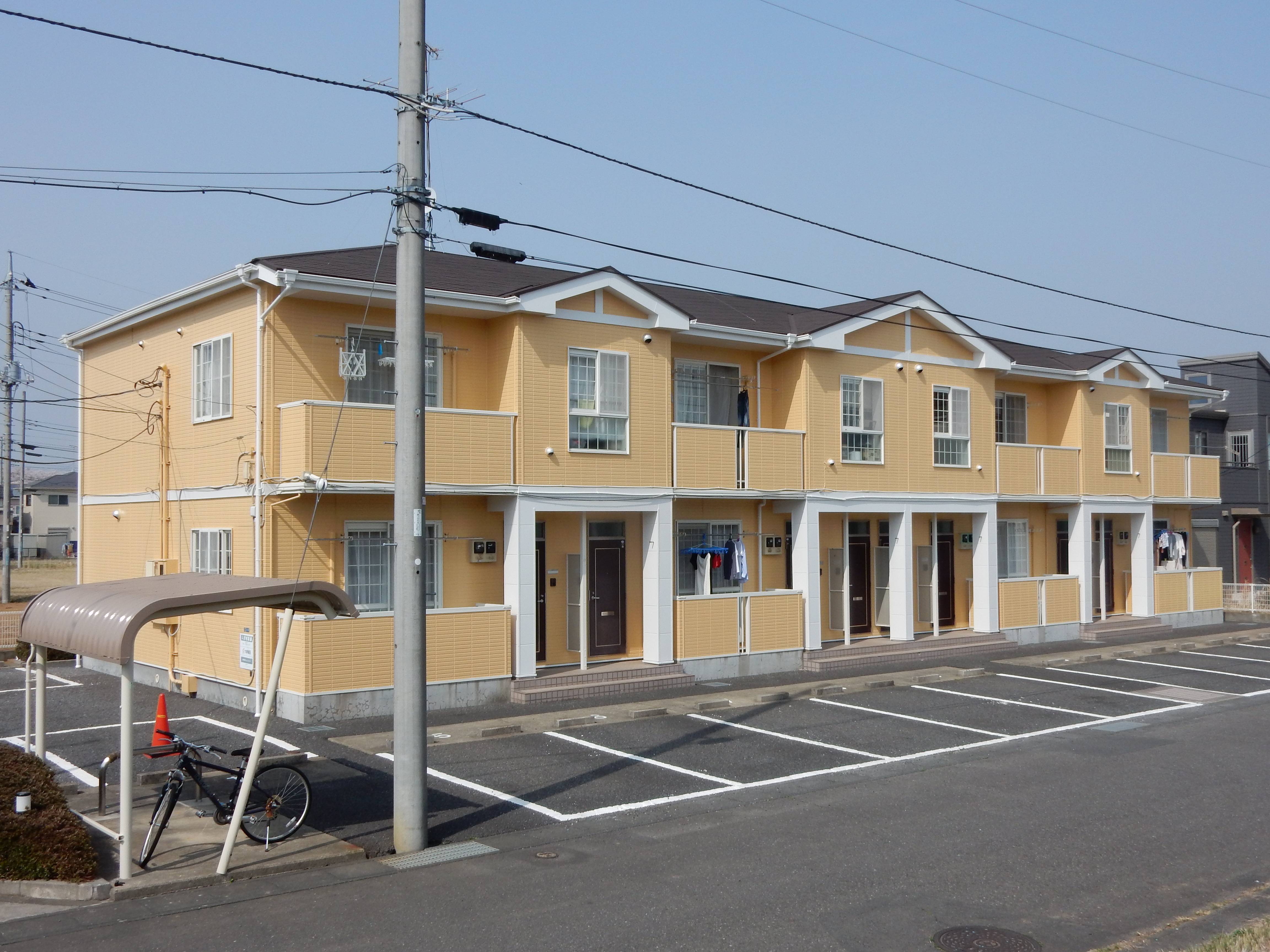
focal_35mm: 36
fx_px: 1321
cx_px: 635
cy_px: 476
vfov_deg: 39.7
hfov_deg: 51.4
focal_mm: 6.4
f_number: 4
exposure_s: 1/1250
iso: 125
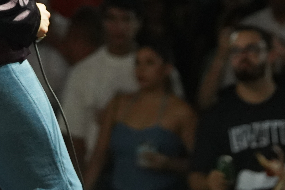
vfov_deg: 4.4
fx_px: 2438
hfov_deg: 6.6
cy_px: -152
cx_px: -65
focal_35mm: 308
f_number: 2.8
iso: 5000
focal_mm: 85
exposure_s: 1/200
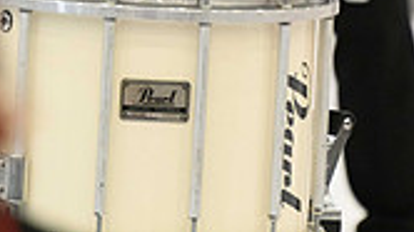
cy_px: -327
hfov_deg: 1.9
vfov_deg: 1.1
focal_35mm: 1137
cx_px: 150
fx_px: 12470
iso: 6400
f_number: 5.6
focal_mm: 400
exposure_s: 1/250
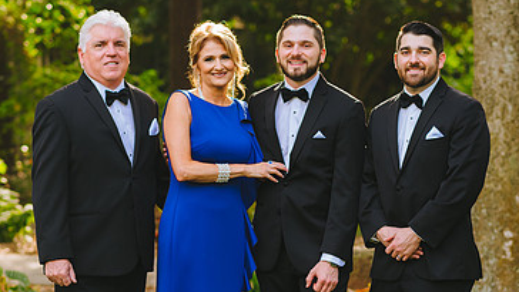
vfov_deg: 8.5
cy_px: 244
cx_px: 262
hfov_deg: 15.1
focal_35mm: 142
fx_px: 1955
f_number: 2.8
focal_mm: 85
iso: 400
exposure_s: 1/640
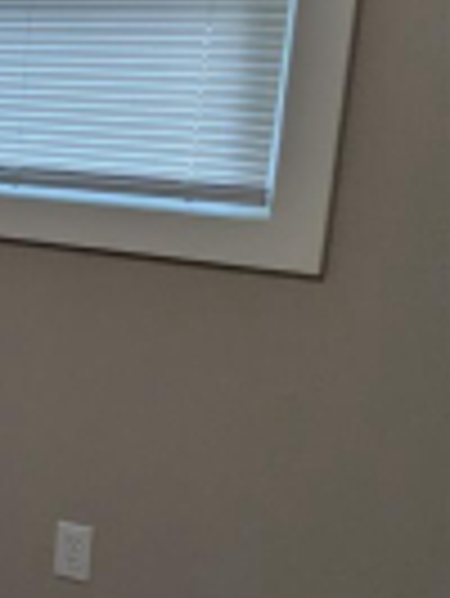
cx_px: -670
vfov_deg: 24.4
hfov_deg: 13.1
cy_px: 247
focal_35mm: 80
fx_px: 1384
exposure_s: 1/170
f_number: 2.2
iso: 61
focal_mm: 2.35
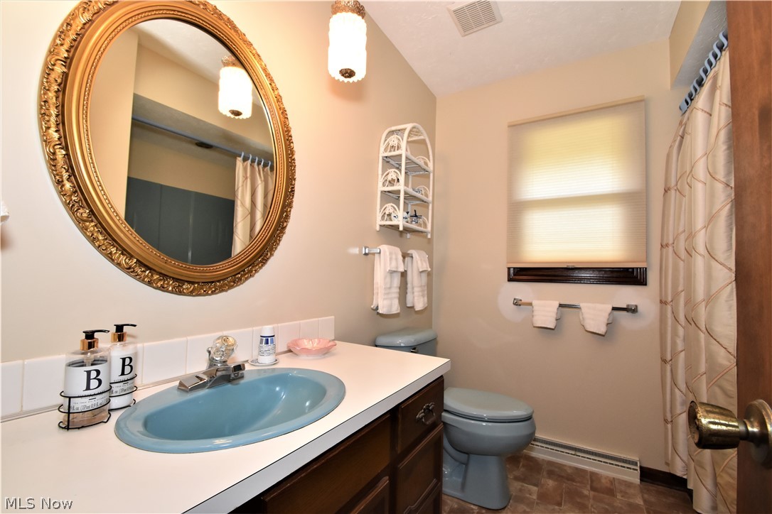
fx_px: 322
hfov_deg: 100.4
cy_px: 257
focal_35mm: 15
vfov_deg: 77.3
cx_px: 386
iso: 1250
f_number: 8
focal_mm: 10
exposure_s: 1/60
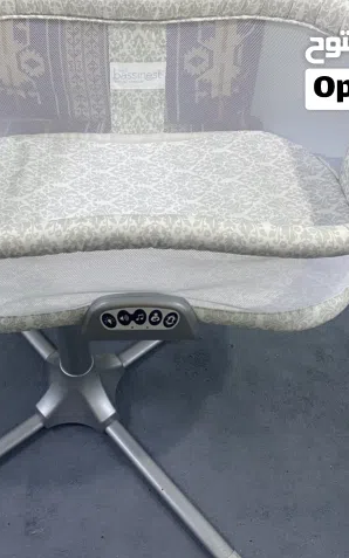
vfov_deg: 52.8
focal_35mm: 37
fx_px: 563
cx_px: 129
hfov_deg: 34.2
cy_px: 278
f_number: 1.8
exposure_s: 1/60
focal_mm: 4.25
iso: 320
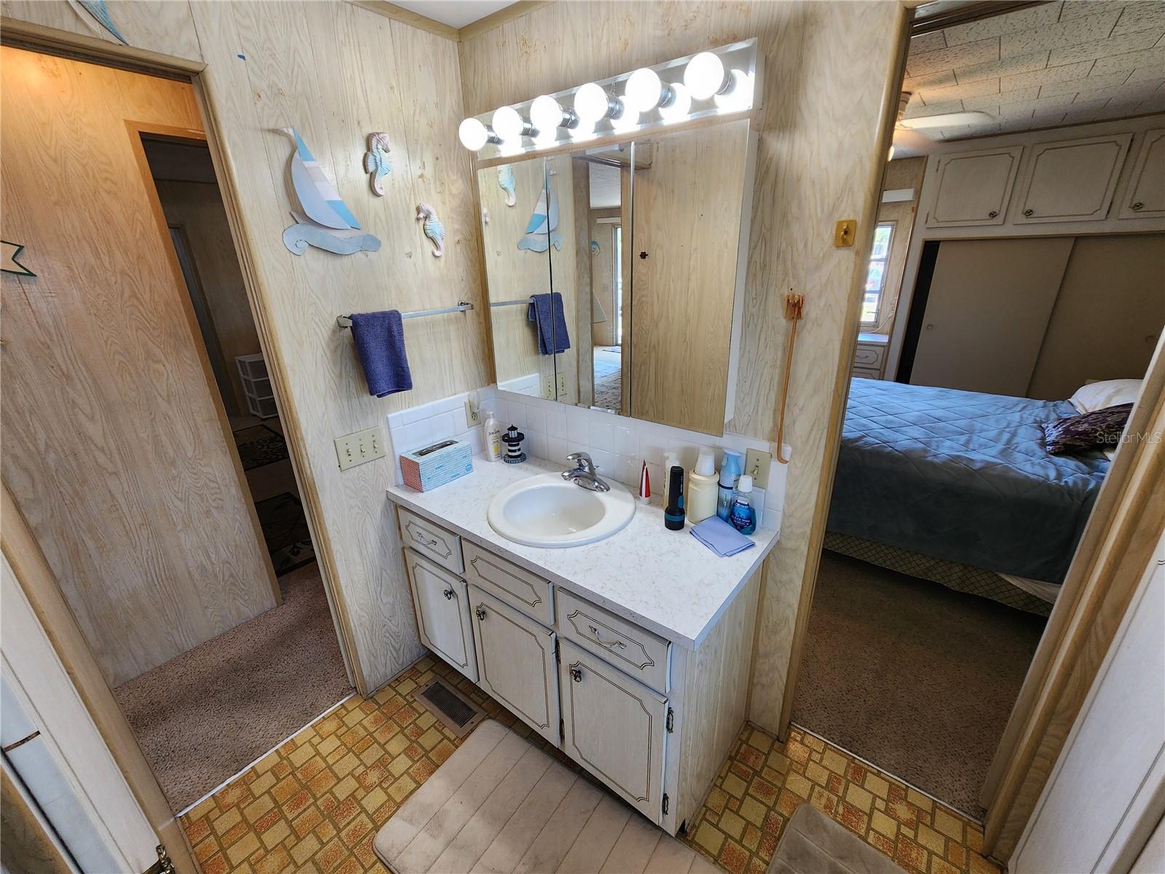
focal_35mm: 13
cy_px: 437
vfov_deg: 89.9
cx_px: 582
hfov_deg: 106.2
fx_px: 438
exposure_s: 1/60
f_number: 2.2
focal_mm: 2.2
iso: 125
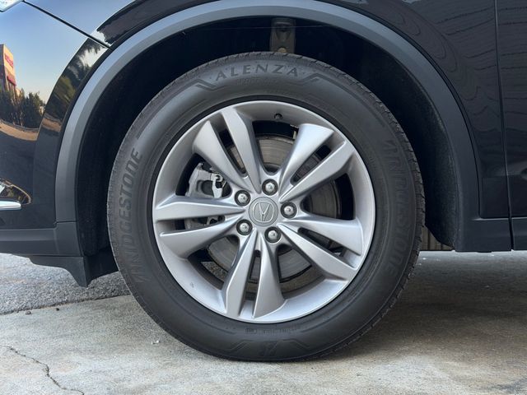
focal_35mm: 48
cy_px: 198
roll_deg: -0.2
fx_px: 731
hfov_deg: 39.7
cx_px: 264
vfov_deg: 30.3
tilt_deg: -4.5
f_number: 1.78
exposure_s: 1/379
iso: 64
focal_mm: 6.76
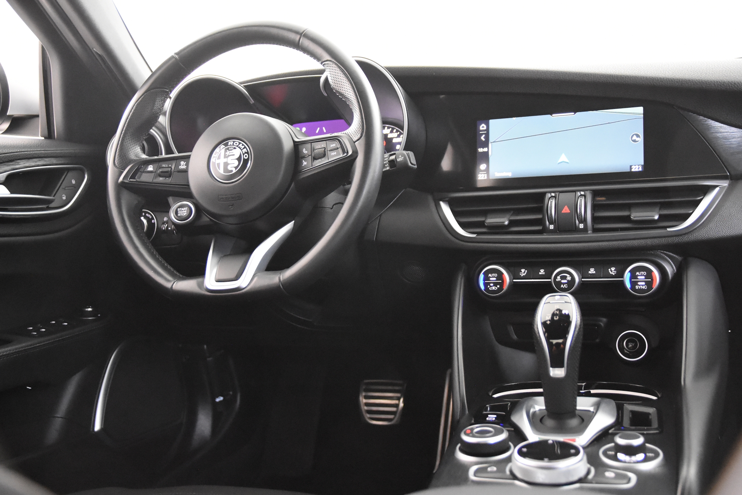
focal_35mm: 39
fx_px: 804
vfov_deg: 34.2
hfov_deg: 49.6
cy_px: 248
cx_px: 371
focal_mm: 26
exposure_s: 1/40
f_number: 3.2
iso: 7200
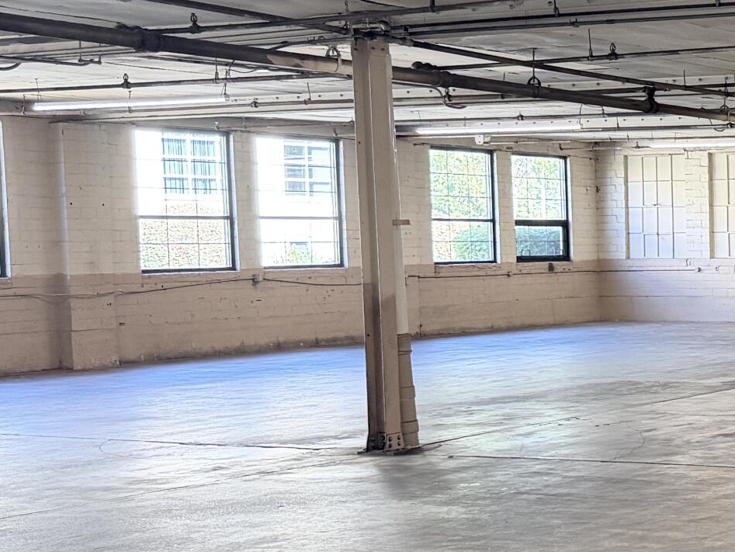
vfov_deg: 19.4
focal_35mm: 76
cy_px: 336
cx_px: 977
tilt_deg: -3.5
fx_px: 1614
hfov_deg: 22.7
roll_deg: +0.5
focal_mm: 6.76
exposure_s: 1/120
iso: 250
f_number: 1.78
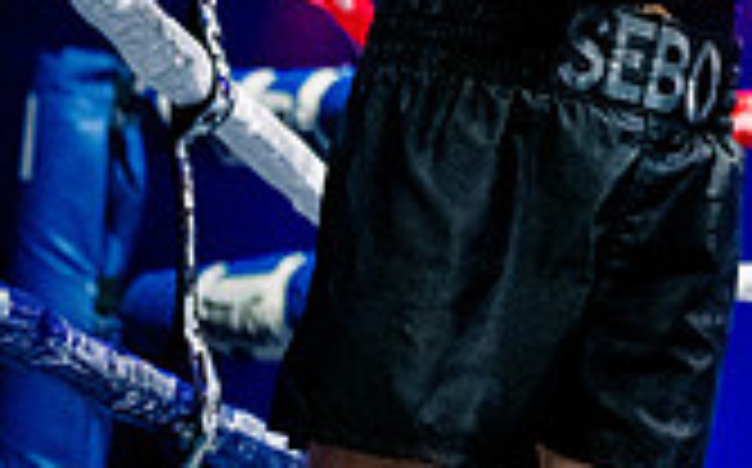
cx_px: 1372
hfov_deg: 9.4
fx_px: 4361
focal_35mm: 213
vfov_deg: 6.0
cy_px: -517
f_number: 1.4
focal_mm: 50
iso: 6400
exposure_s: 1/1600
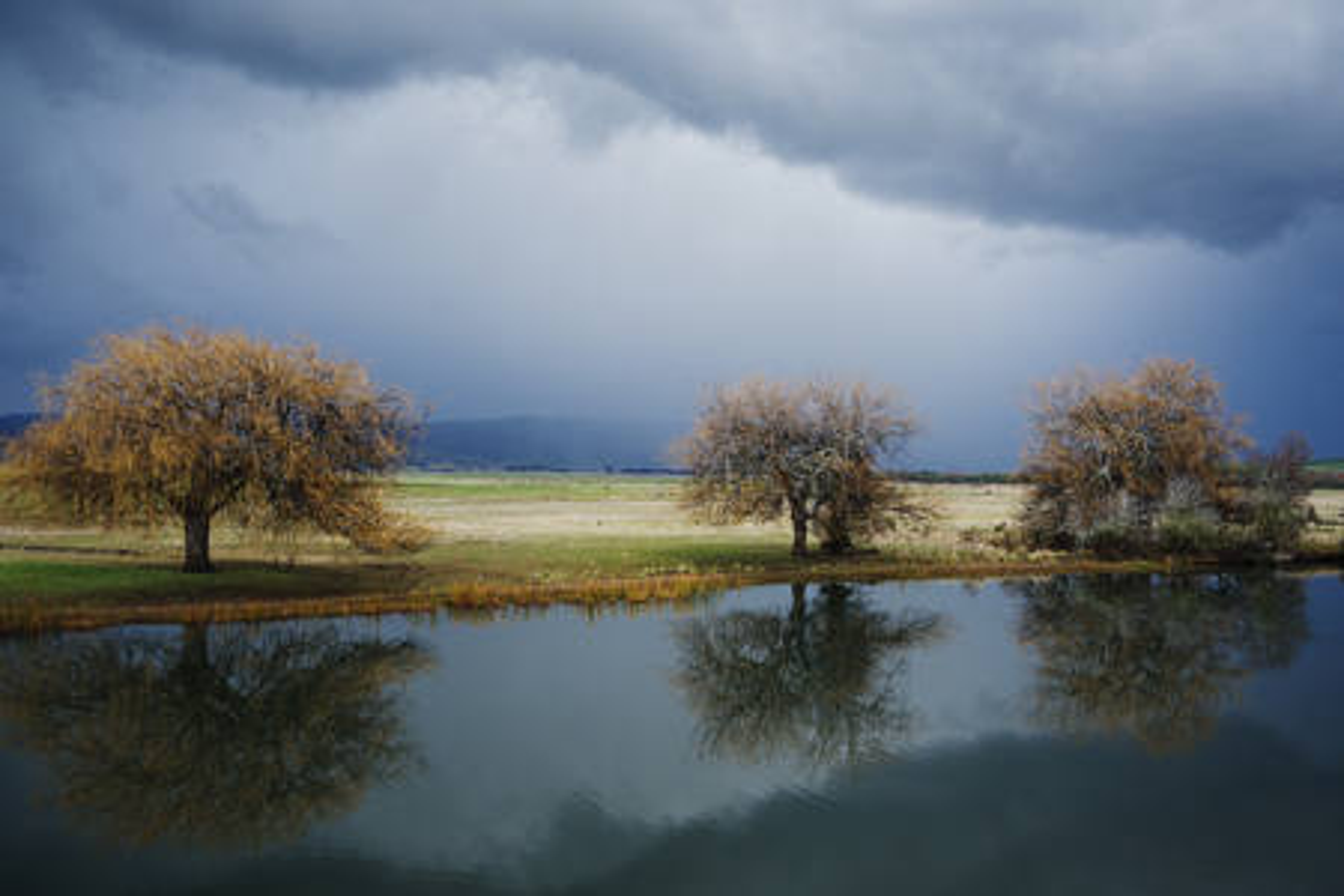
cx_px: 672
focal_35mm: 35
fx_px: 1307
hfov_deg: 54.4
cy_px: 448
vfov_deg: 37.9
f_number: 8
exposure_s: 1/100
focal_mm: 35
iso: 360
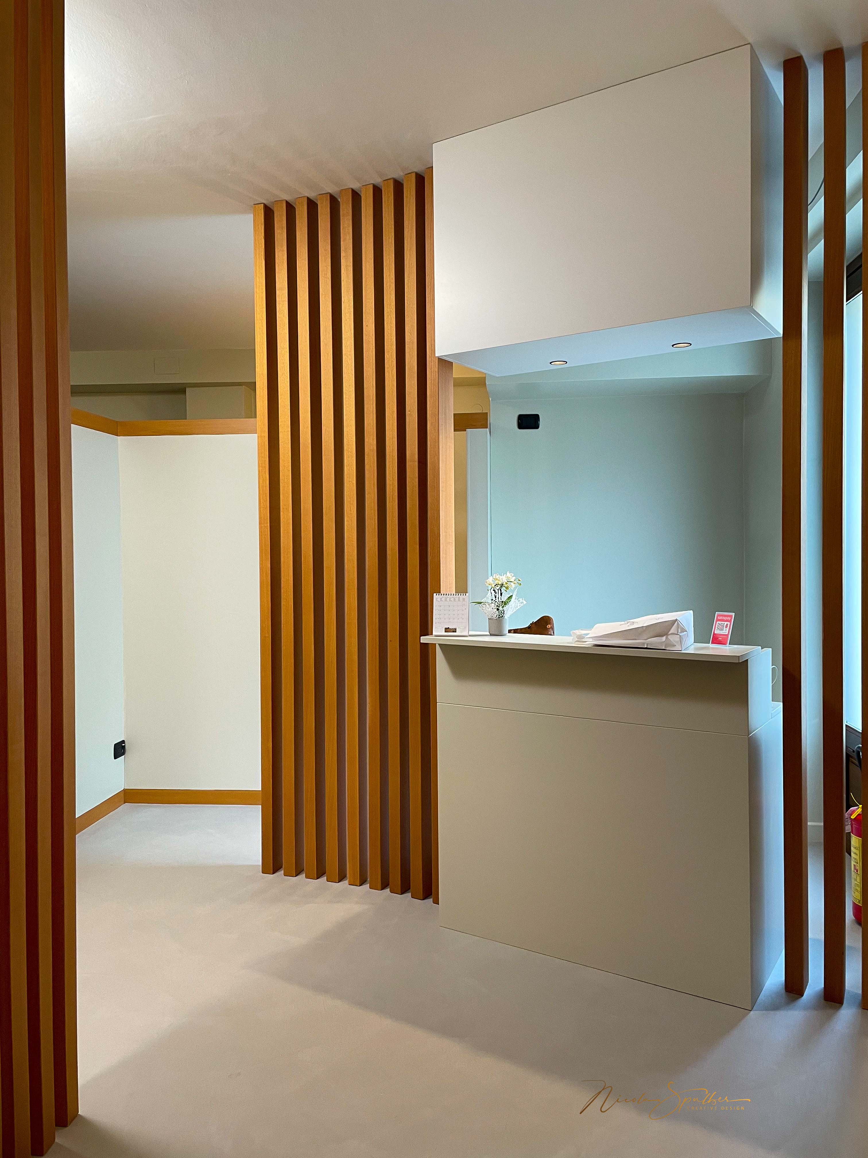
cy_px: 579
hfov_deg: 53.1
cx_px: 434
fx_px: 869
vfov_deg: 67.3
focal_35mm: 26
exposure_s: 1/50
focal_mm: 4.2
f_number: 1.6
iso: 80
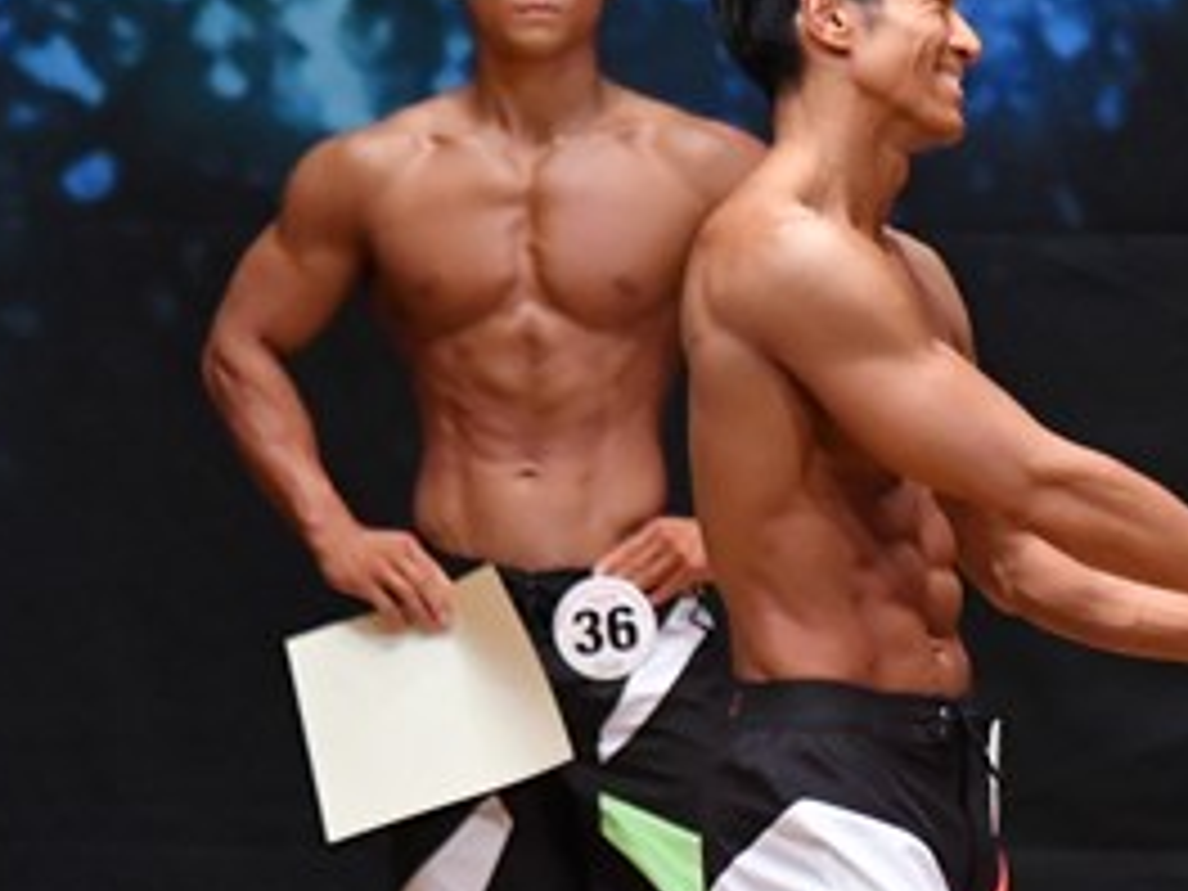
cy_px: 742
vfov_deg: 1.8
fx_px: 27593
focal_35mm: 804
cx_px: 1393
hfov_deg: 2.5
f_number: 5.6
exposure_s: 1/400
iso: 6400
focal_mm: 190
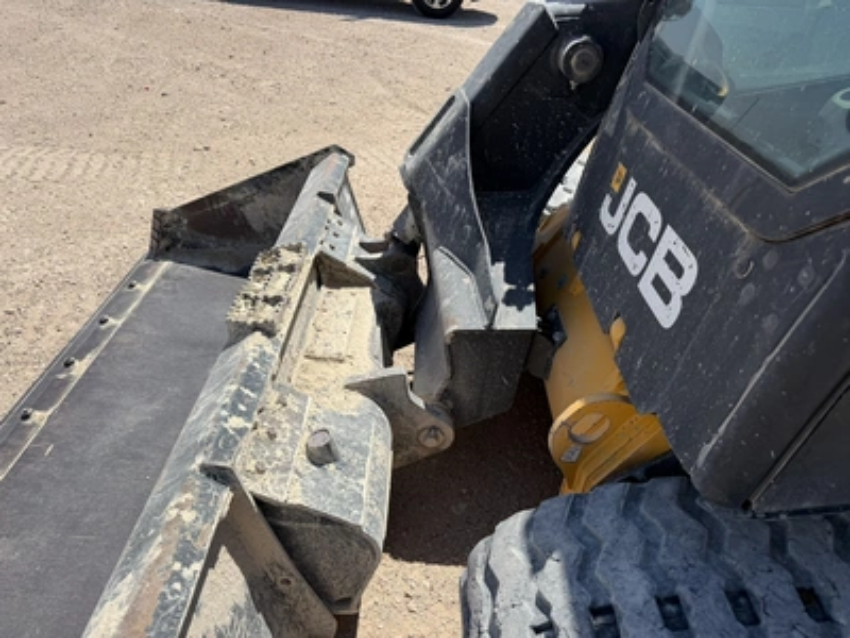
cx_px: 425
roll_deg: -8.7
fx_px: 589
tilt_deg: -31.2
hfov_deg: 71.6
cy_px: 319
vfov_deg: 56.8
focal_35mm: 24
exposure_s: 1/6173
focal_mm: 6.76
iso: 80
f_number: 1.78
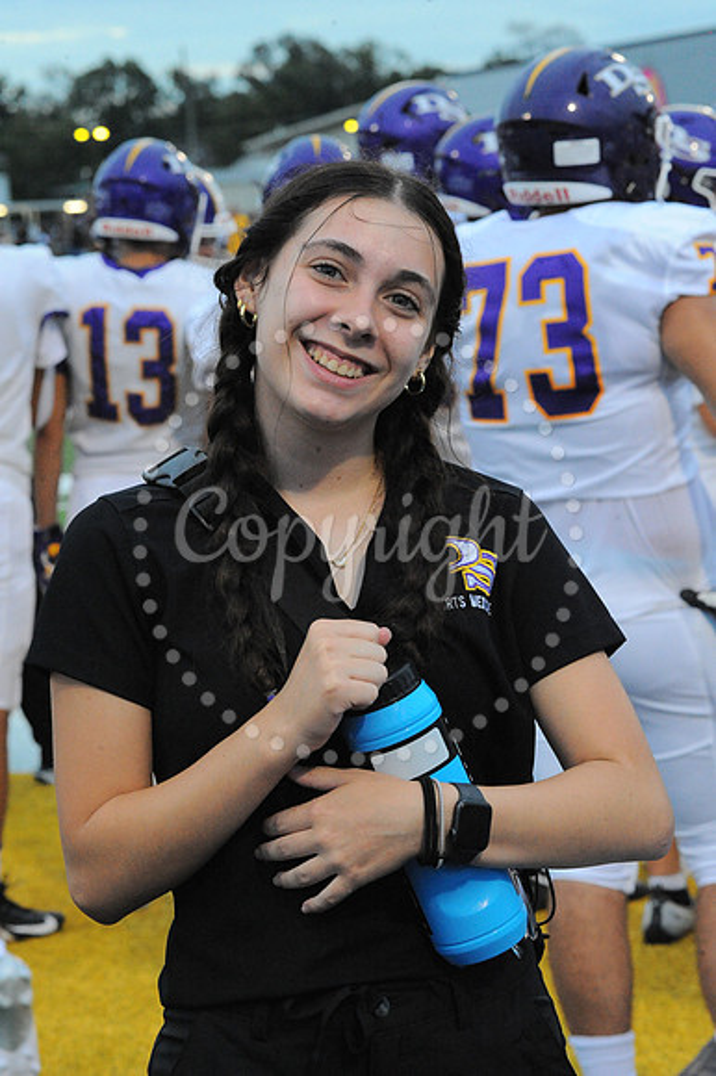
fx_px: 3136
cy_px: 538
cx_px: 358
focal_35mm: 105
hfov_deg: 13.0
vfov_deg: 19.5
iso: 6400
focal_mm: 105
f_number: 11
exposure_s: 1/160
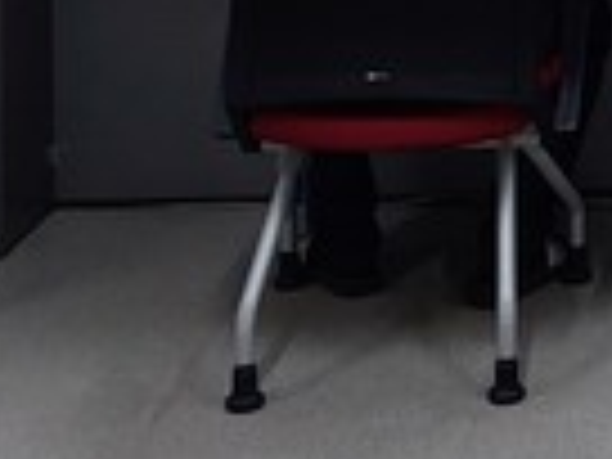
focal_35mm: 110
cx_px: 1035
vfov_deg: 12.3
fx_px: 1945
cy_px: -378
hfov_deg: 15.8
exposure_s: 1/40
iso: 50
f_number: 1.5
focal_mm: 4.23
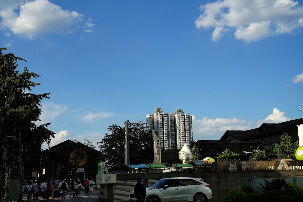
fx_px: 320
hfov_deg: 50.7
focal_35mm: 38
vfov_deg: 35.0
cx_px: 141
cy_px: 105
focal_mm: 35
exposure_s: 1/800
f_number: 5
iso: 100
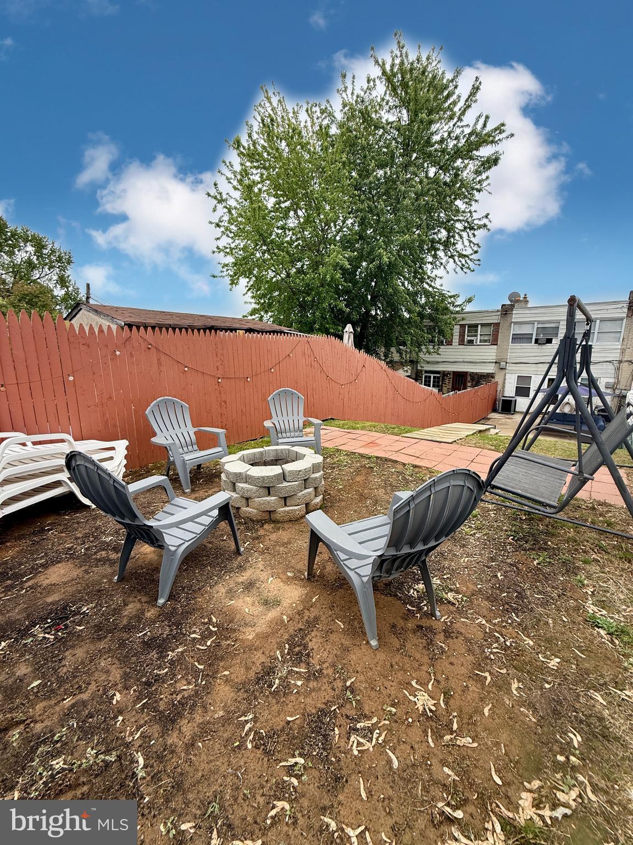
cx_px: 316
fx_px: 341
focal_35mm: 14
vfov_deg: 102.1
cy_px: 422
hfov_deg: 85.7
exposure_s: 1/679
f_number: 2.2
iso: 64
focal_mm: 2.22
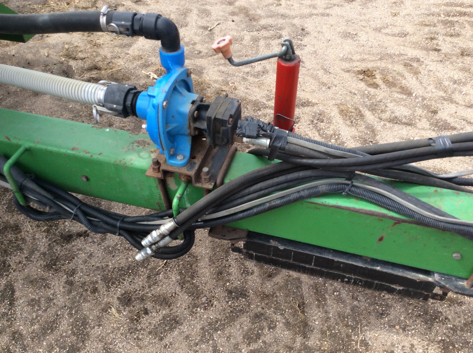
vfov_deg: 44.1
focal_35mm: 32
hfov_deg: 56.9
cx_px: 236
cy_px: 176
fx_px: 437
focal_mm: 3.3
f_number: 2.4
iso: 32
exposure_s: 1/643
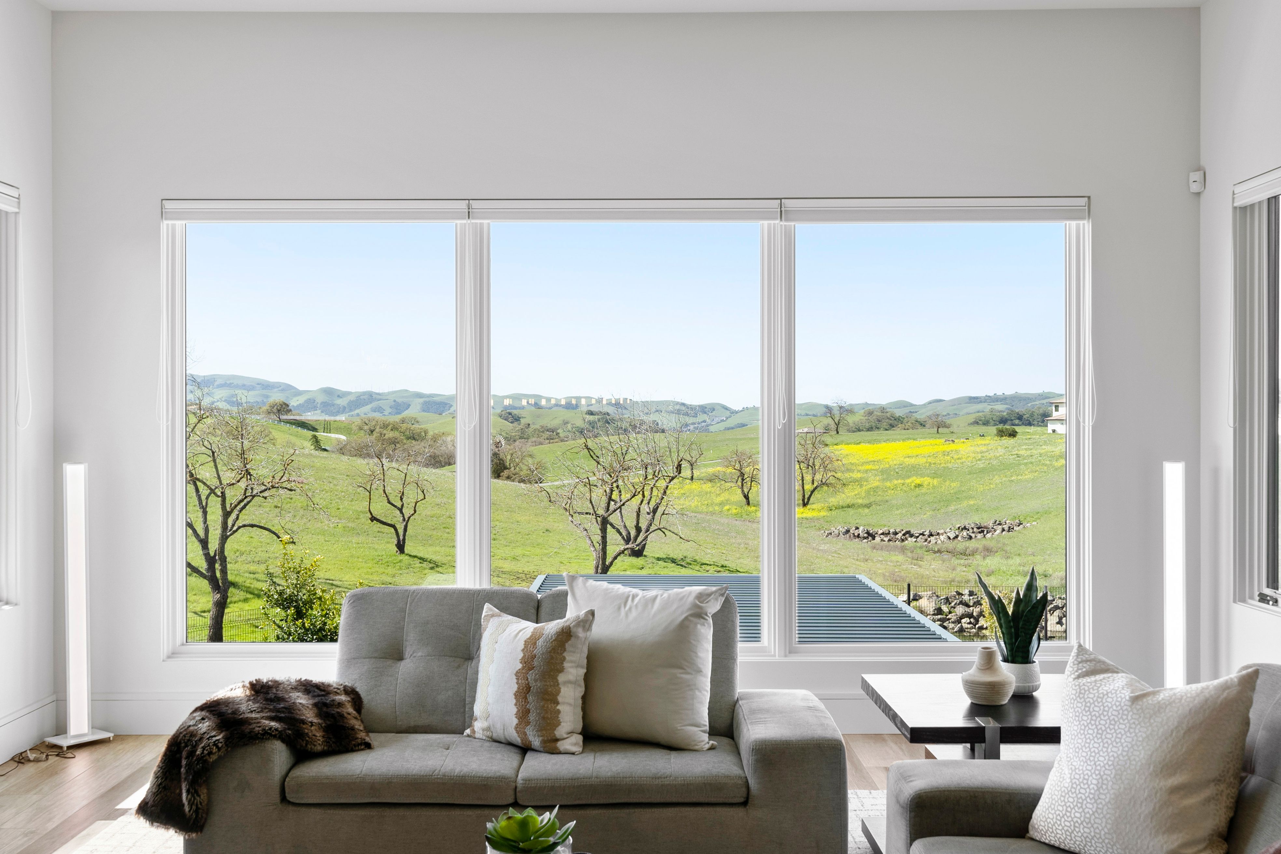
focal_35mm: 36
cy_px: 427
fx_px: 1281
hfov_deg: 53.1
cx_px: 640
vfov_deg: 36.9
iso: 100
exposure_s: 1/30
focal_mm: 24
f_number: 8
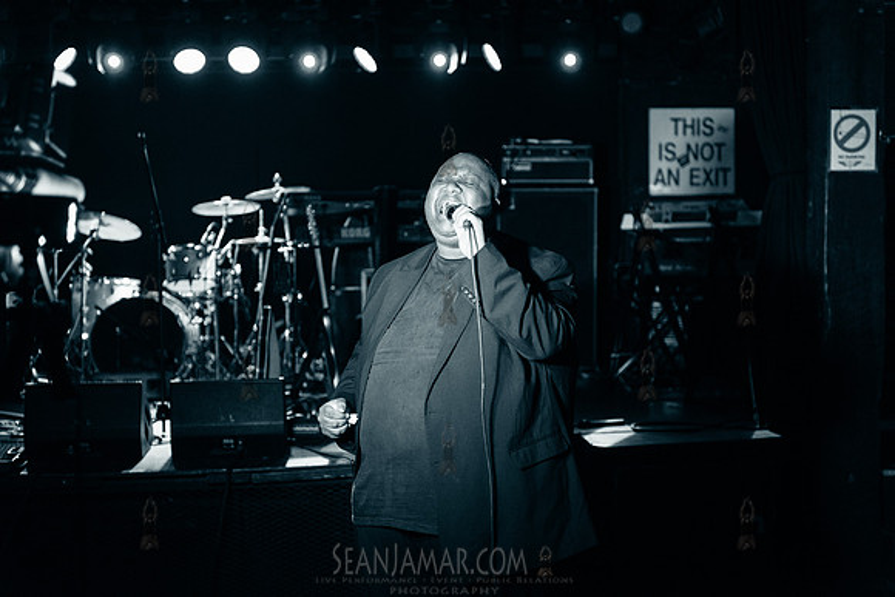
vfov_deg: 23.4
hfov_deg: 34.5
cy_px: 298
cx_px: 448
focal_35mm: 58
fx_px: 1442
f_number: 2.8
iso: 3200
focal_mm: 58
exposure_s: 1/320
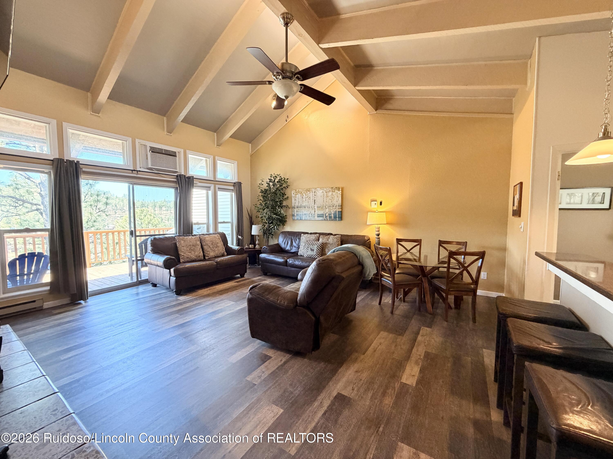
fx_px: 248
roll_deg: +0.6
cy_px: 230
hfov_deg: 102.1
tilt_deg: -3.6
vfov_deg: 85.7
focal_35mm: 14
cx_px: 306
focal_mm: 2.22
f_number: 2.2
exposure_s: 1/60
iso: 400
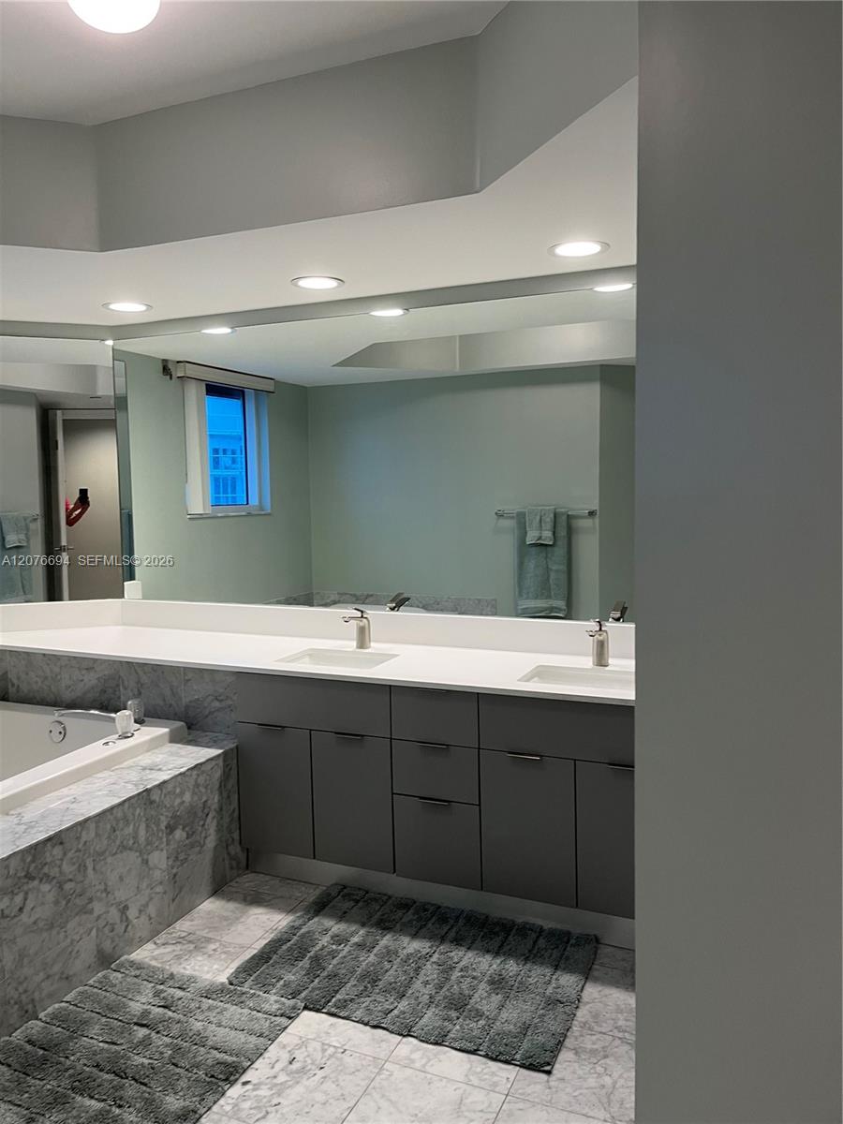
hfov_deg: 53.1
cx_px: 422
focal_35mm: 26
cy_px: 562
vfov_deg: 67.3
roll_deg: +0.1
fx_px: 844
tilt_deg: -5.2
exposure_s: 1/60
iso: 100
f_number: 1.6
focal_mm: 5.1
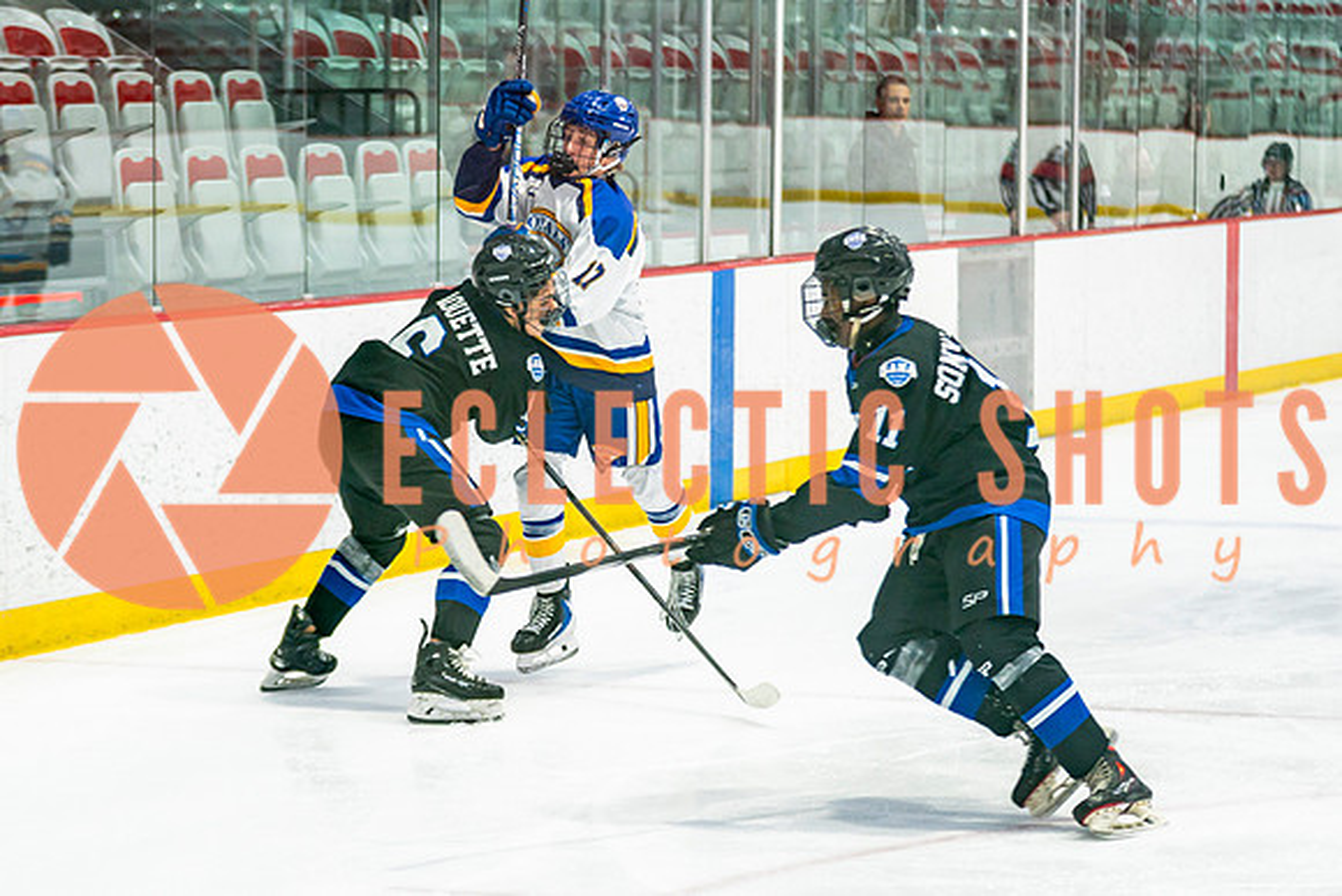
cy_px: 474
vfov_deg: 9.9
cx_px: 496
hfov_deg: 14.7
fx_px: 5188
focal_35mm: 139
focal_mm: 88
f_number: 2.8
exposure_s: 1/640
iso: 500
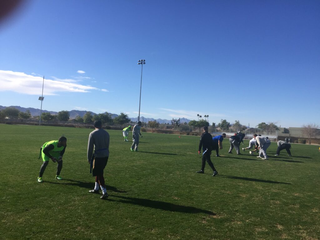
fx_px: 268
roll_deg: -3.7
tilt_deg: +3.6
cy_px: 120
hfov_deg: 61.7
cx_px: 160
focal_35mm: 29
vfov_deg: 48.2
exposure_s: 1/2083
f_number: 2.2
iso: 32
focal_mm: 4.15
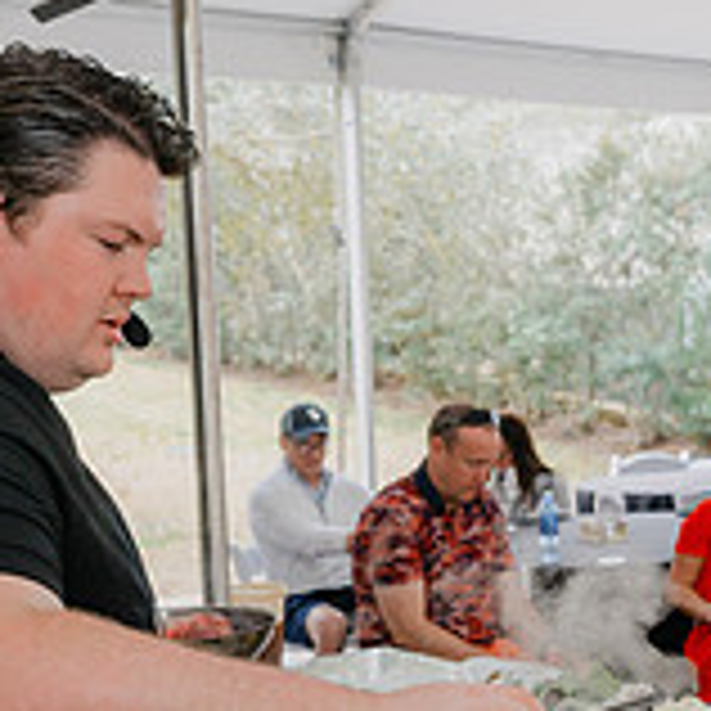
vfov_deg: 22.9
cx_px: 644
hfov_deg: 22.5
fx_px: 1743
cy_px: 524
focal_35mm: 75
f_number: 4
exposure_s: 1/320
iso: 500
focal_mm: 24
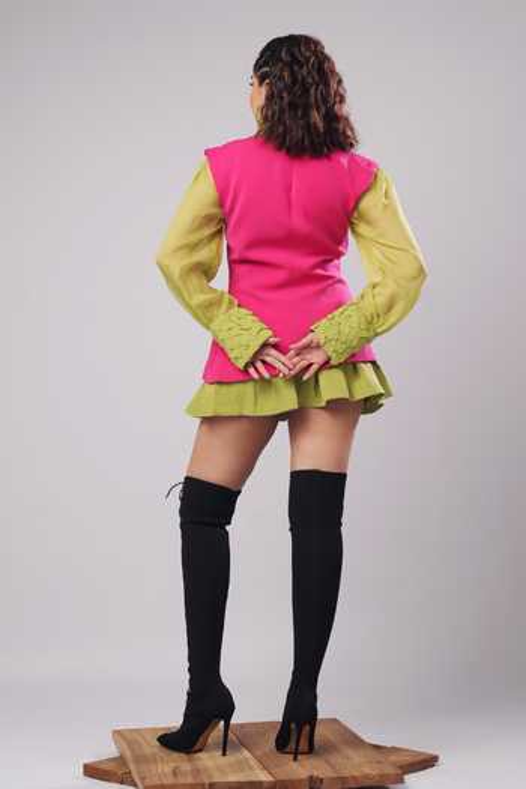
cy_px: 394
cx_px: 263
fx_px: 1271
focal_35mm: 58
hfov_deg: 23.4
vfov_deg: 34.5
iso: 100
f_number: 5.6
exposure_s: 1/160
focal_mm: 39
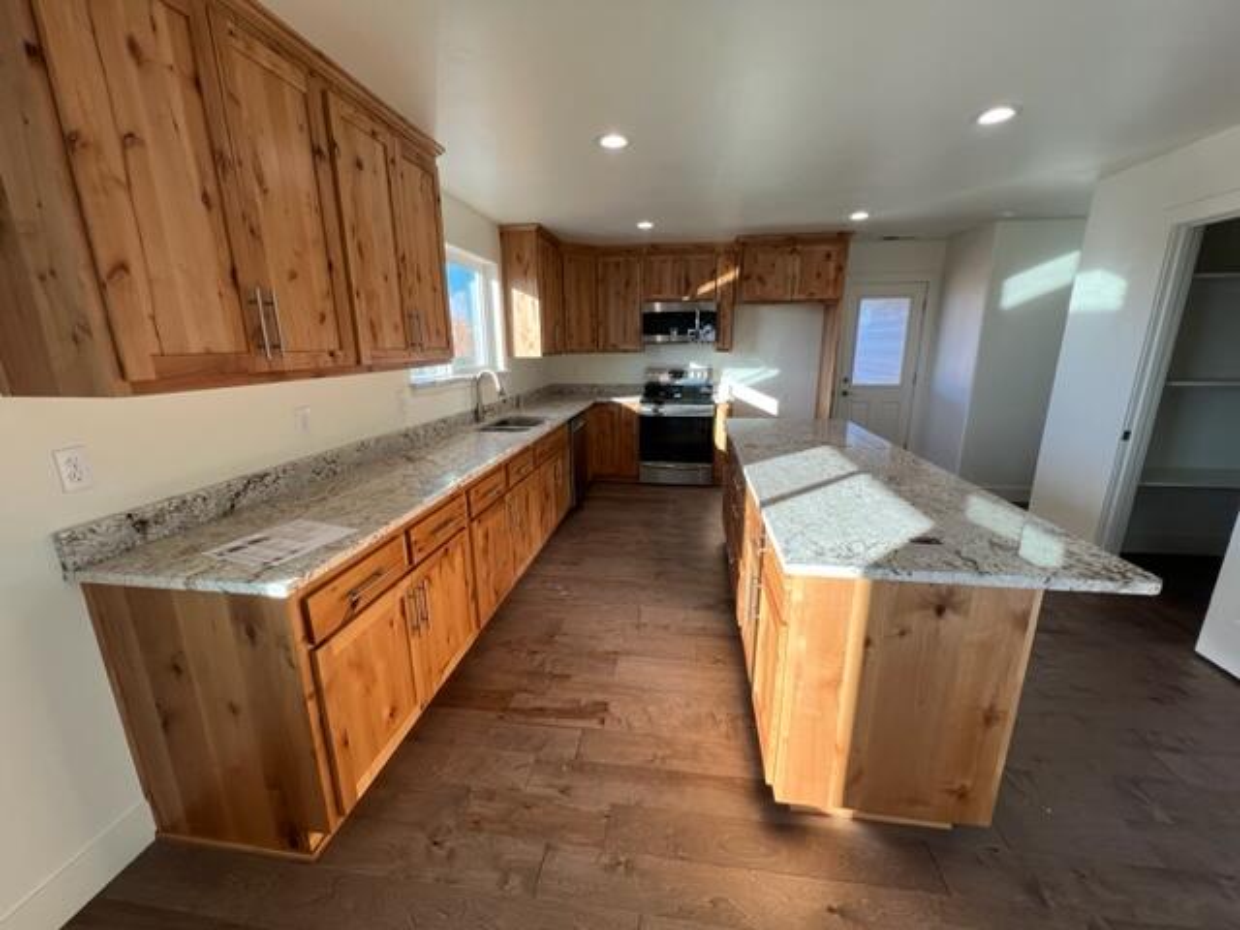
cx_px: 620
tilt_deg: -13.8
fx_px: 466
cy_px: 465
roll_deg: +0.8
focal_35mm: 13
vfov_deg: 89.9
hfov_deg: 106.2
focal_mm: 1.57
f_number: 1.8
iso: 40
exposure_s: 1/120
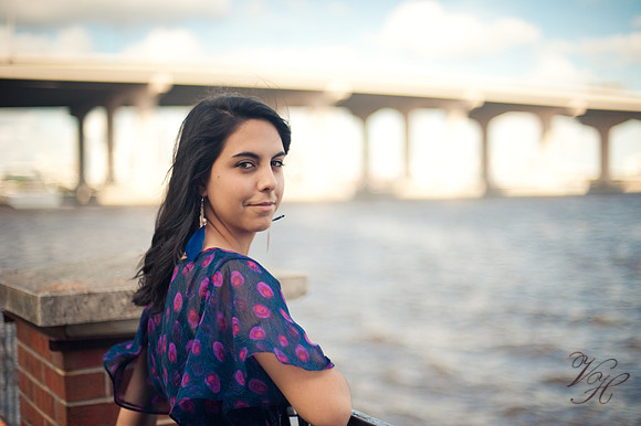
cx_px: 320
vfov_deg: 27.0
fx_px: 890
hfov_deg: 39.6
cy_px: 213
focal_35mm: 50
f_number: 1.4
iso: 320
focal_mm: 50
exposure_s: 1/5000
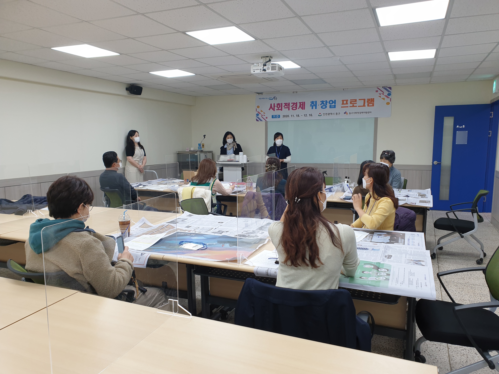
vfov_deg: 53.1
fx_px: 375
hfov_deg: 67.3
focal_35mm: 26
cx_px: 250
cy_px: 187
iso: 64
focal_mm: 4.3
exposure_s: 1/60
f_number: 2.4
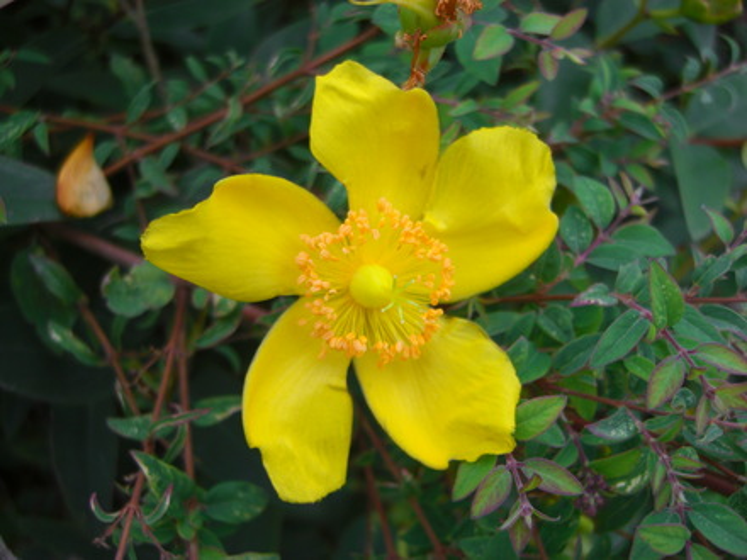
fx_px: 820
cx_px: 374
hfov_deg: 49.0
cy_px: 280
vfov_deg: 37.7
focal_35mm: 38
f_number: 2.8
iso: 80
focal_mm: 7.9
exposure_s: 1/160
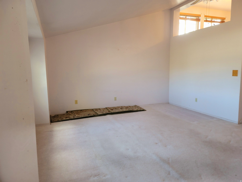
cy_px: 91
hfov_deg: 69.4
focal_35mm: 25
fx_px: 175
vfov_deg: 54.9
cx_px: 121
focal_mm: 7
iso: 200
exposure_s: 1/60.2
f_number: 1.8
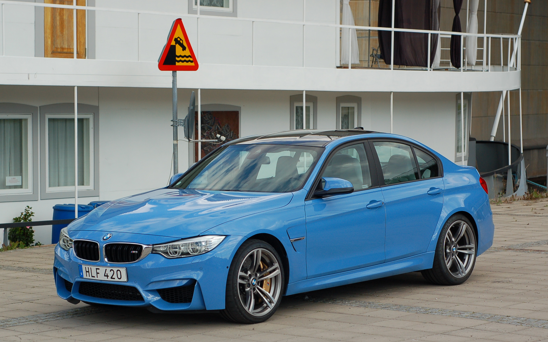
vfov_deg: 13.8
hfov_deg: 21.9
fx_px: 1419
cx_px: 268
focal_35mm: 95
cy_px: 211
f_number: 5
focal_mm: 50
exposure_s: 1/800
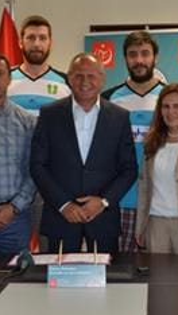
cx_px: 128
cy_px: 207
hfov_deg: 10.1
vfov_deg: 17.8
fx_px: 1005
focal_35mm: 120
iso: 500
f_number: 6.3
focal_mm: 28
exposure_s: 1/60
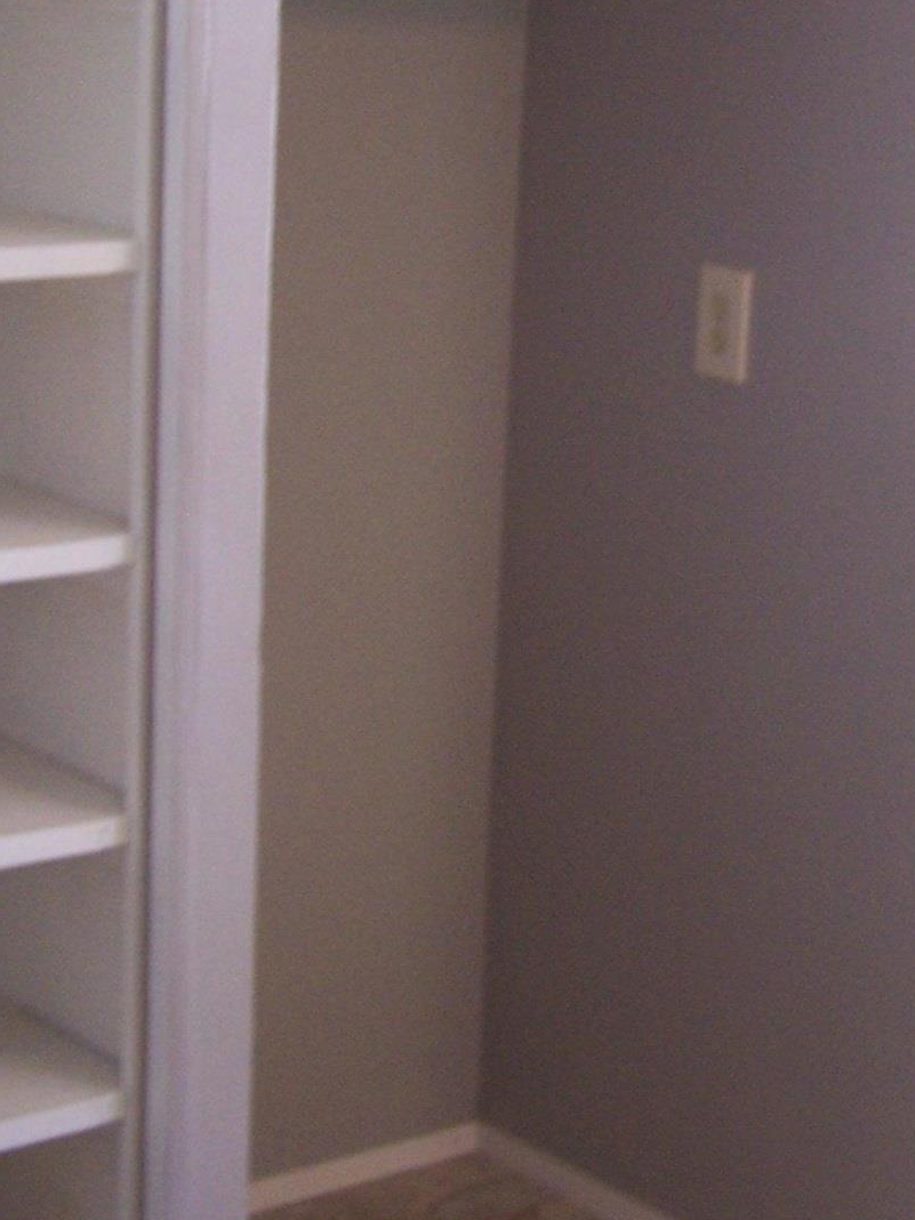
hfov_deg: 17.9
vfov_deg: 23.7
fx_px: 2890
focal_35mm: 82
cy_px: 352
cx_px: 620
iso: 140
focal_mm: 6.3
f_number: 2.8
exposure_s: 1/15
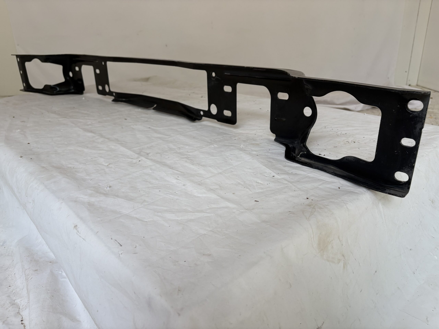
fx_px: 330
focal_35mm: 26
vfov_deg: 53.1
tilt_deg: -21.8
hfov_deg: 67.3
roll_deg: +2.1
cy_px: 164
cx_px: 220
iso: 50
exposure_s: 1/373
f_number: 1.6
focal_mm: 5.96
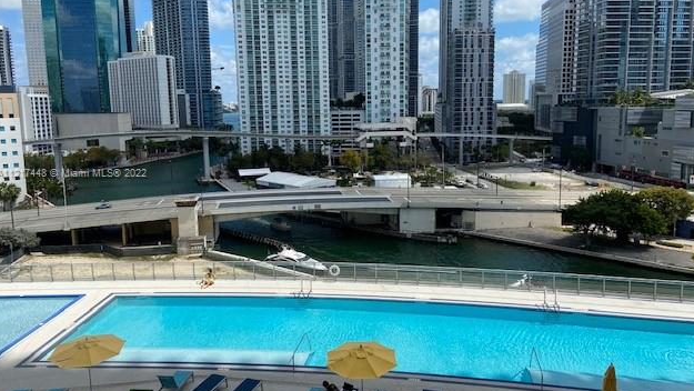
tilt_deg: -7.4
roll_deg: +0.6
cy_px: 174
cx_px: 349
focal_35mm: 29
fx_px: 534
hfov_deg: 66.0
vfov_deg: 40.2
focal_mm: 4.25
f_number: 1.8
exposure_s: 1/3623
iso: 32
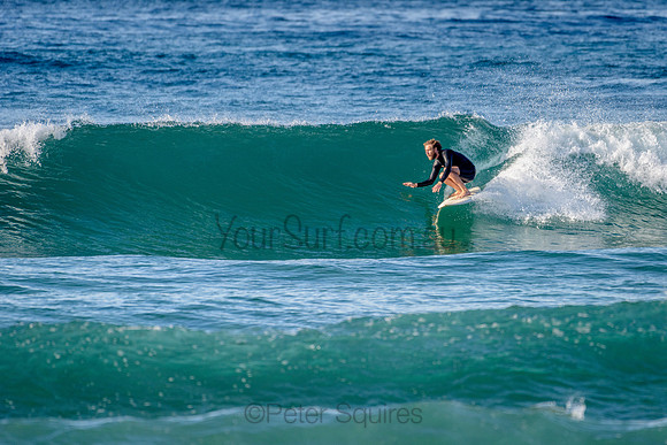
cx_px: 409
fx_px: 11359
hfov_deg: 3.4
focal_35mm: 613
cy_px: 198
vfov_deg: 2.2
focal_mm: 500
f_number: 5.6
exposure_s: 1/1600
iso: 280
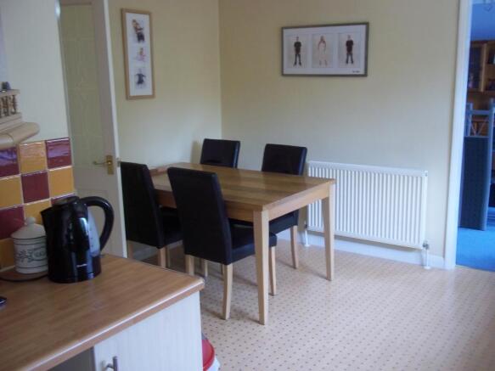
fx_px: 515
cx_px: 248
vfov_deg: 39.6
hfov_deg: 51.4
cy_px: 186
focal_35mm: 36
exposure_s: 1/25
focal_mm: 6.5
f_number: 3.1
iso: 160
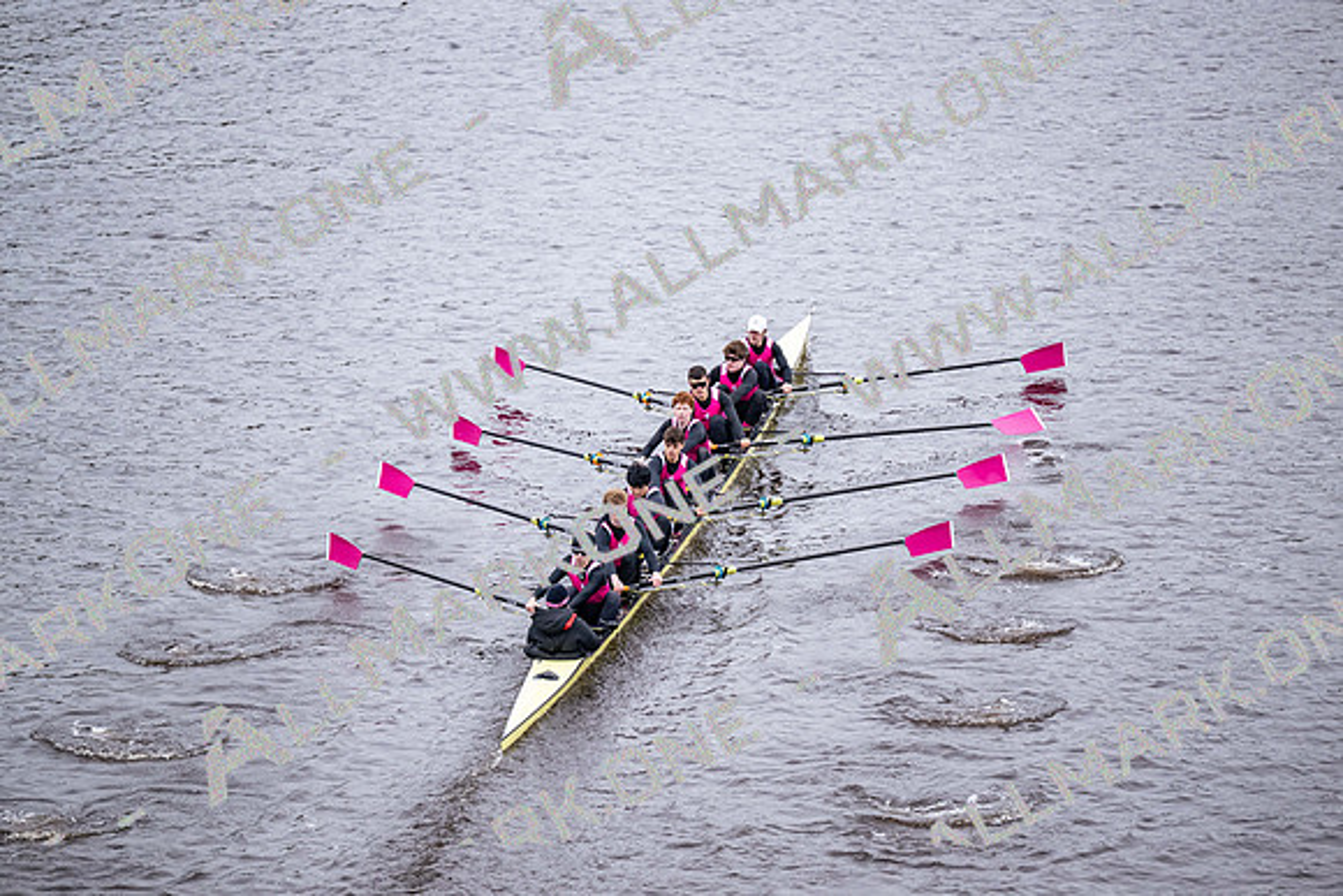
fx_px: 7463
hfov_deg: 10.3
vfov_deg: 6.9
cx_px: 672
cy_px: 448
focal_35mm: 200
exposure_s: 1/2000
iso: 1800
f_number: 2.8
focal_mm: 200
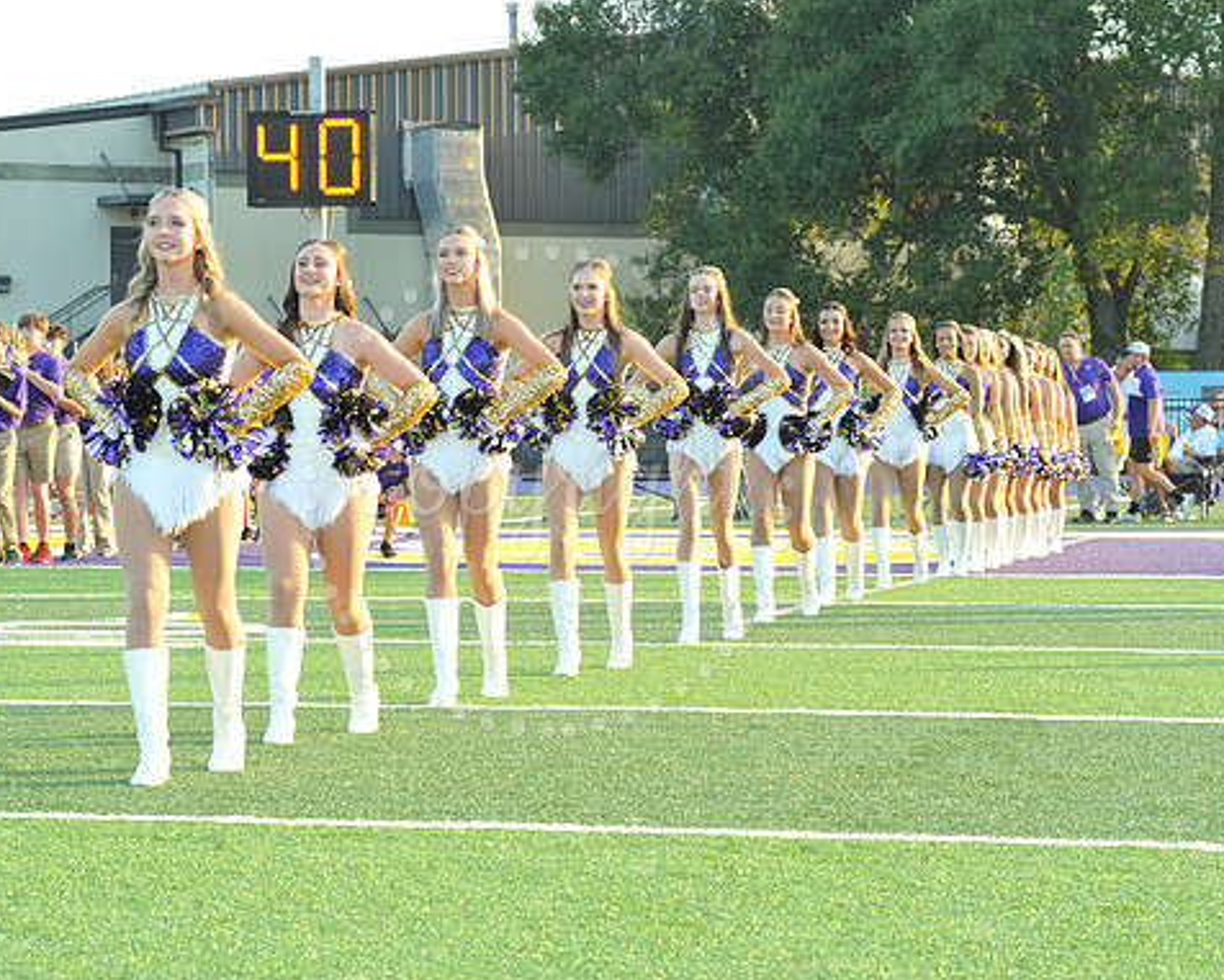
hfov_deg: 16.0
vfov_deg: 12.9
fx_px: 4348
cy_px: 489
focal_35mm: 120
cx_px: 548
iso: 1000
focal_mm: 105
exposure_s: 1/125
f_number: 10
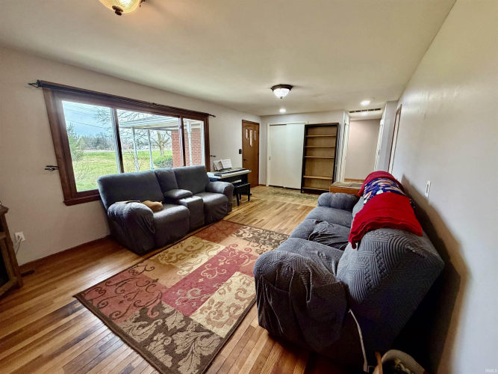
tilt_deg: -12.8
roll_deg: +0.0
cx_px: 249
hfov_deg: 102.1
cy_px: 187
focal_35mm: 14
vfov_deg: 85.7
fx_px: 201
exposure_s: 1/60
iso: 400
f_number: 2.2
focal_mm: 2.22
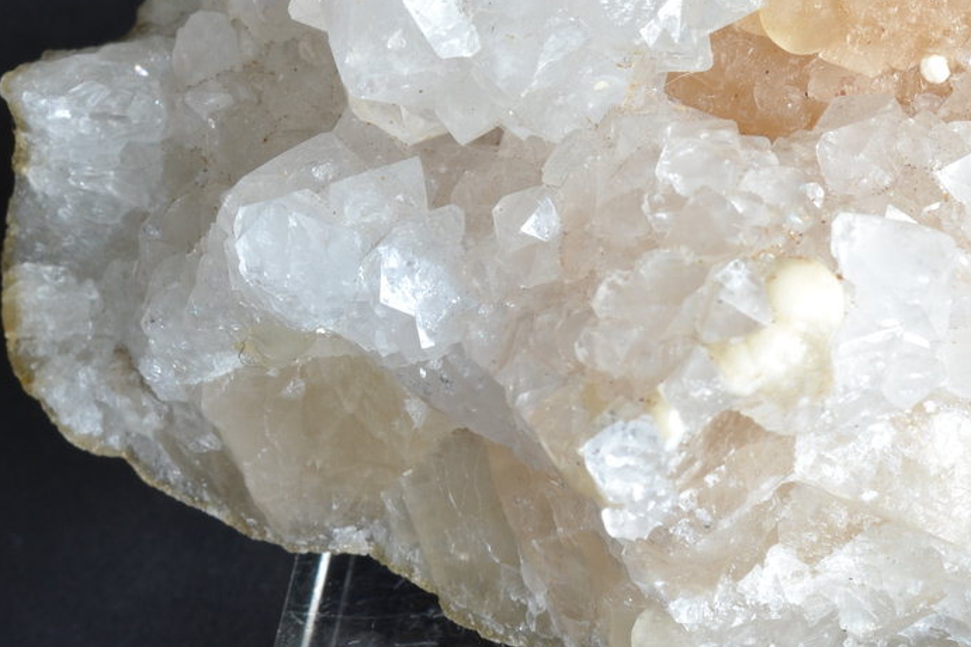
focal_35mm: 139
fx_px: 3747
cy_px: 23
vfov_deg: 9.8
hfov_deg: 14.7
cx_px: 725
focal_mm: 40
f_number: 16
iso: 100
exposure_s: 1
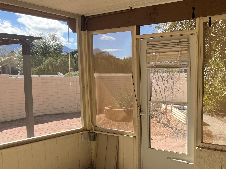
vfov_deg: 32.4
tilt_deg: -9.4
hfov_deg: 42.4
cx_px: 149
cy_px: 120
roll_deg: +1.2
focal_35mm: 44
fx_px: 287
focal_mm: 5.7
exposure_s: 1/1089
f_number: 1.5
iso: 50
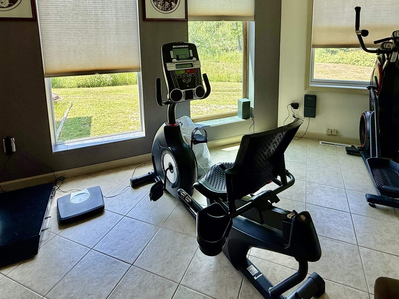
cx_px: 208
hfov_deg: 76.3
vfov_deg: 57.6
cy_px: 70
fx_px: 254
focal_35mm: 22
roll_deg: +0.0
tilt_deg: -8.8
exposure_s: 1/150
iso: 50
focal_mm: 2.22
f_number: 2.2
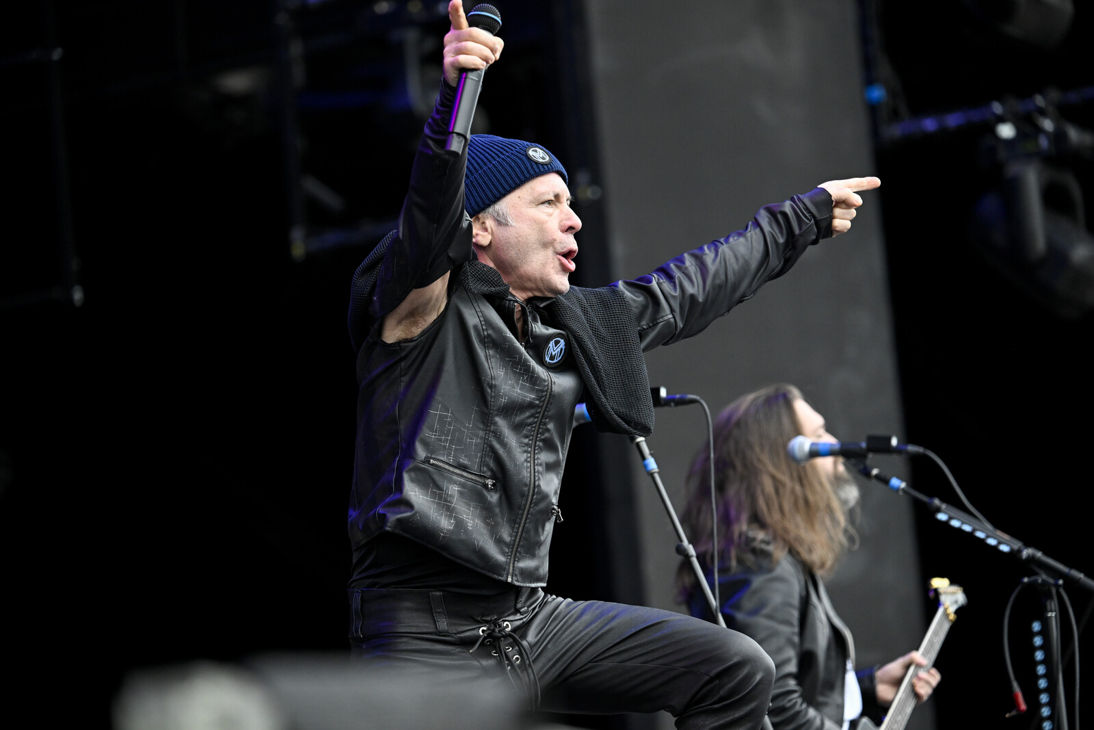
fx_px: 7293
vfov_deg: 5.7
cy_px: 365
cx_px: 547
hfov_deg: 8.6
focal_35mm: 240
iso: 2000
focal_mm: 240
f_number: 5
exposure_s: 1/1000
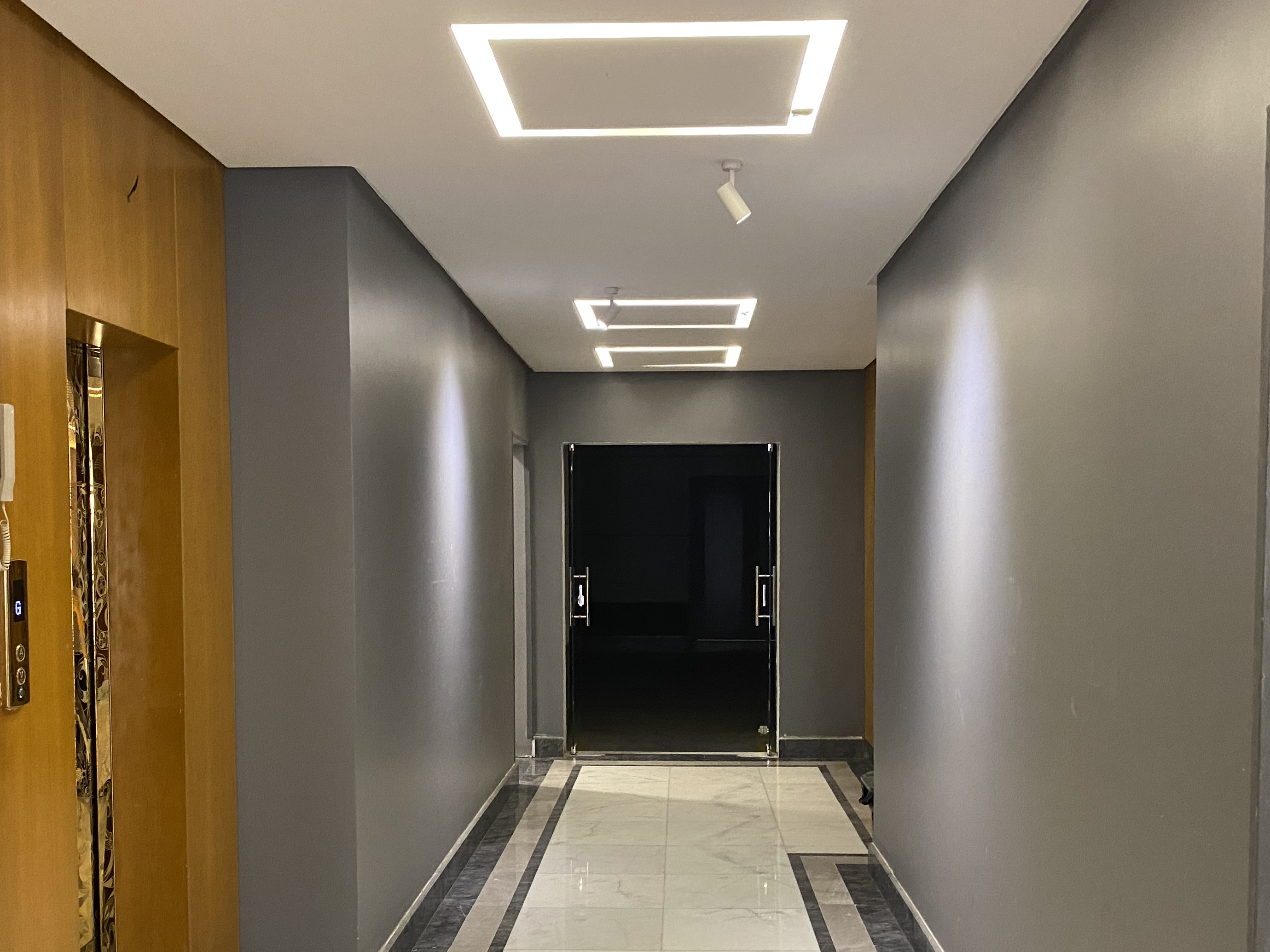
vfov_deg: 37.5
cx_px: 644
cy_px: 605
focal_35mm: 38
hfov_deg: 49.0
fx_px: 1394
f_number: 1.8
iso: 320
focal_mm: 4.25
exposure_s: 1/40
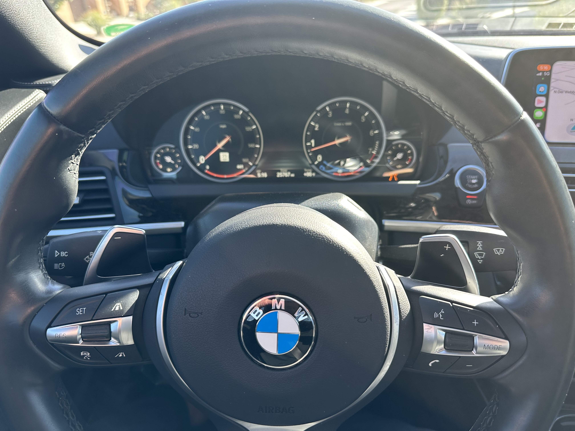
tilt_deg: -29.8
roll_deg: +3.4
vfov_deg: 56.8
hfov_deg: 71.6
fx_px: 399
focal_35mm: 24
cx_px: 288
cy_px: 216
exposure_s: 1/160
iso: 125
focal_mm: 6.86
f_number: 1.78
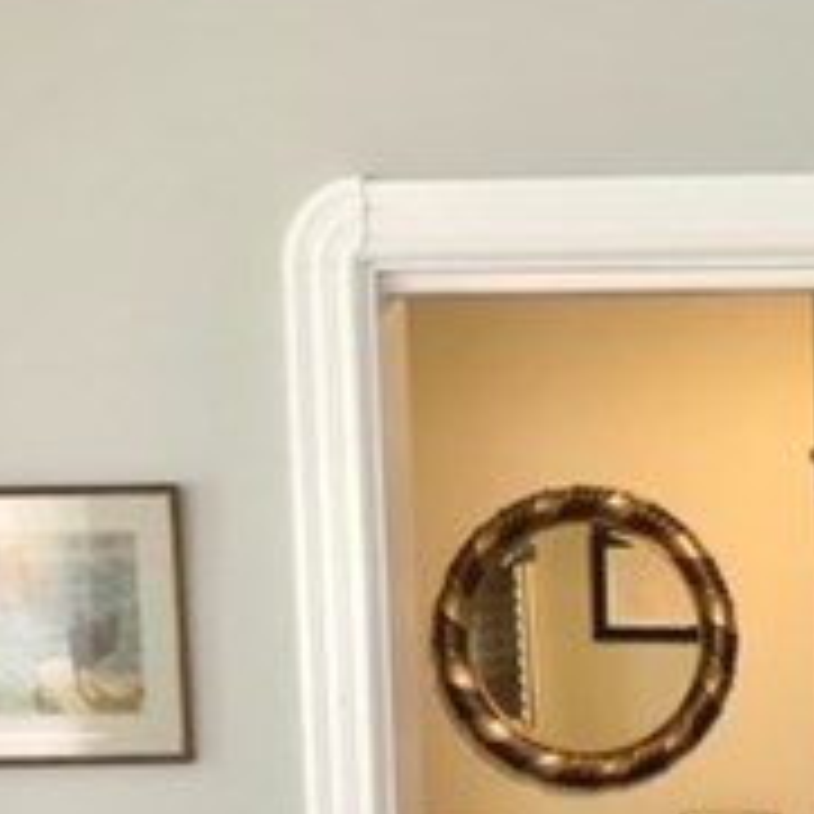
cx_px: 1048
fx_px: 2182
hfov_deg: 19.5
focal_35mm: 82
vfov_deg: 20.3
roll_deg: +1.6
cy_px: 872
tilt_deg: -5.3
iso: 80
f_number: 1.8
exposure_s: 1/15
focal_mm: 3.99
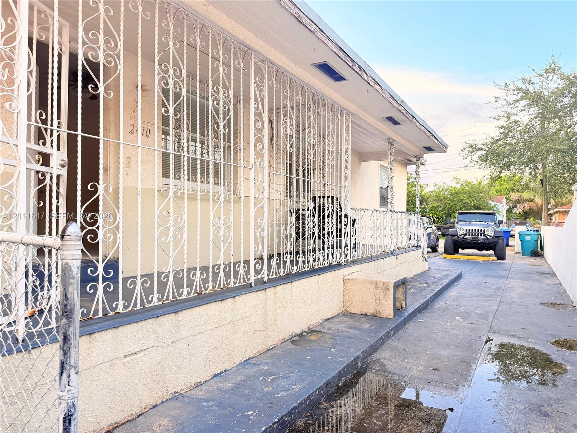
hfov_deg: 71.6
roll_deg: +0.1
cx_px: 288
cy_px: 216
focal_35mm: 24
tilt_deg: +0.0
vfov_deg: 56.8
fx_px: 400
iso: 200
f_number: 1.78
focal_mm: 6.76
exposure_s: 1/122
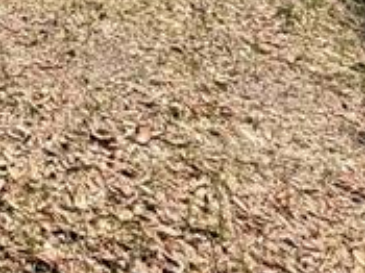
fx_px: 864
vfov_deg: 13.6
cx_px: -302
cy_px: -363
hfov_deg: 18.4
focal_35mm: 82
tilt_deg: +6.0
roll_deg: -1.0
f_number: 2.2
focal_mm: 2.22
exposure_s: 1/686
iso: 40
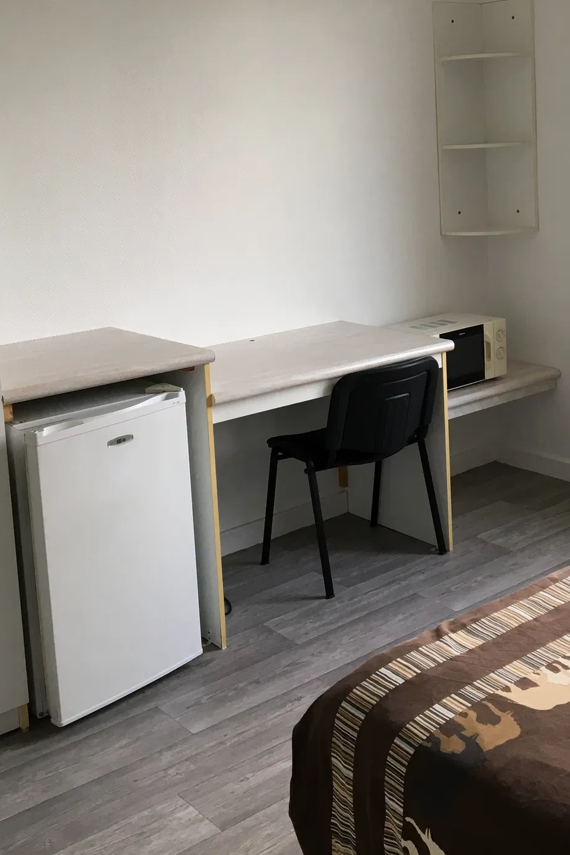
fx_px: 1093
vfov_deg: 42.0
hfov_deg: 29.1
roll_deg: +2.8
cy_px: 267
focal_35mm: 46
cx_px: 374
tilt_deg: -6.2
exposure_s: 1/33
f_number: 2.2
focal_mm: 4.15
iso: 25
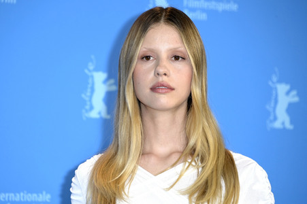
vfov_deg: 6.5
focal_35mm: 210
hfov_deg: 9.8
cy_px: 102
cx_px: 154
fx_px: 1789
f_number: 5.6
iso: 1000
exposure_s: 1/250
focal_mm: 210
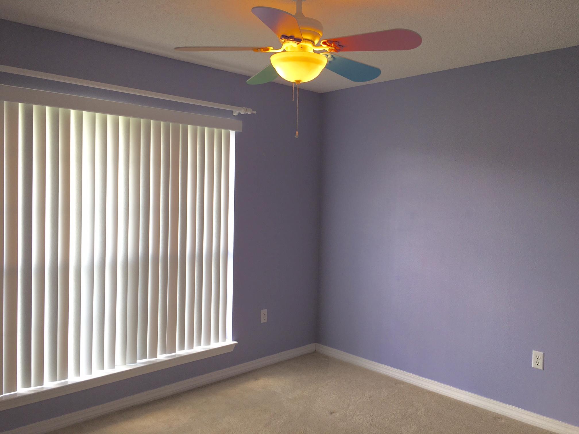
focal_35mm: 29
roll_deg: -1.1
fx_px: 485
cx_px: 290
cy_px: 217
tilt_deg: -2.2
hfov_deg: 61.7
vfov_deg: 48.2
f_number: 2.2
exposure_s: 1/60
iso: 25
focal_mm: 4.15
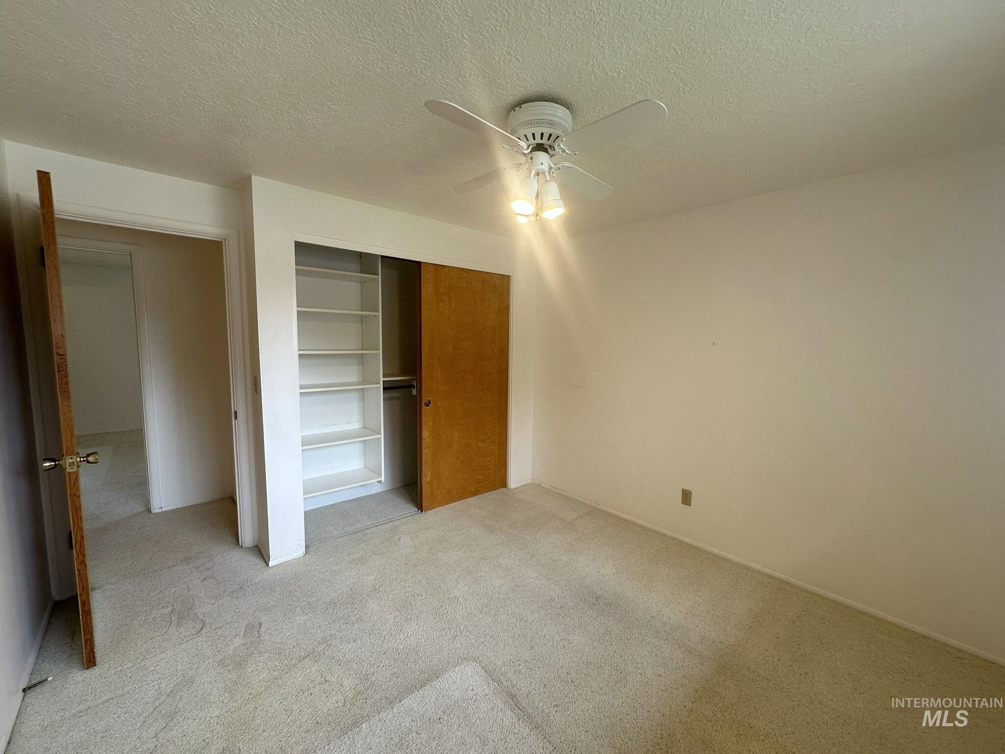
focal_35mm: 14
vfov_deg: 85.7
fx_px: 406
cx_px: 502
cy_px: 377
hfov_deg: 102.1
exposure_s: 1/120
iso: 125
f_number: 2.2
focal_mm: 2.22
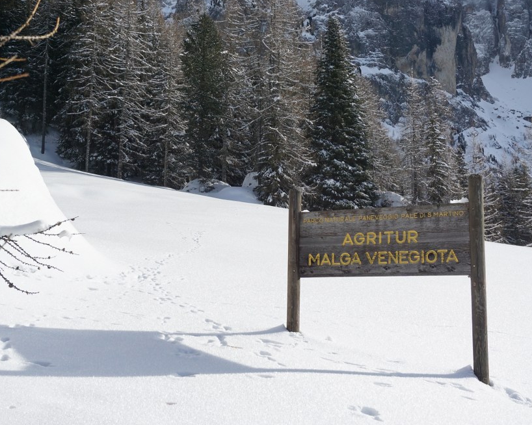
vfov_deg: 31.7
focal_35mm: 48
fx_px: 749
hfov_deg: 39.0
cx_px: 219
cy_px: 215
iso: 400
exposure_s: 1/2500
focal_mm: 27
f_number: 6.3
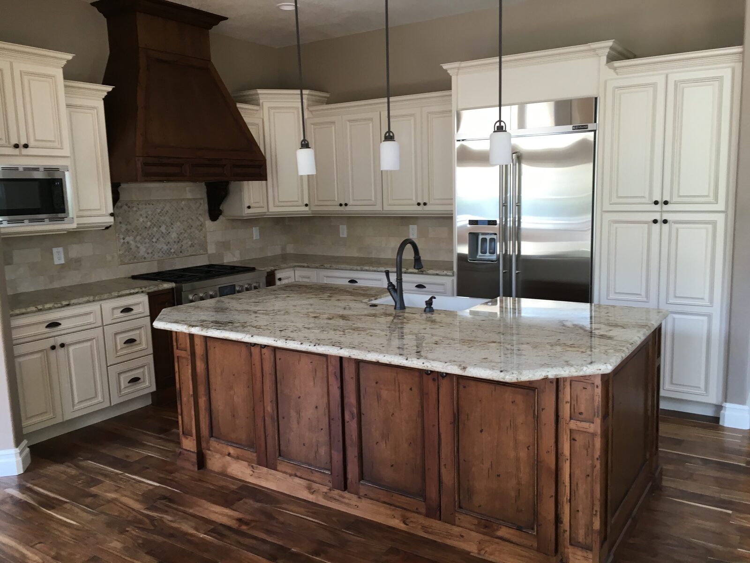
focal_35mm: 29
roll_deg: +0.7
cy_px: 282
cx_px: 375
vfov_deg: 48.2
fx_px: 628
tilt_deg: -6.2
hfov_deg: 61.7
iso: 25
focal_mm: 4.15
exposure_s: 1/30
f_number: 2.2
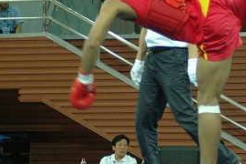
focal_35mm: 229
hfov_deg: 8.9
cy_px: 32
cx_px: 245
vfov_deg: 6.0
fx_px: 1565
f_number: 4.2
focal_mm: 75
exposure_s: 1/125
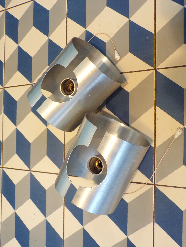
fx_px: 265
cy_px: 124
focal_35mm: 37
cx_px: 93
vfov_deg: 50.1
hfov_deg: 38.7
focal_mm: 6.6
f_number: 3.3
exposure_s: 1/17
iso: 376
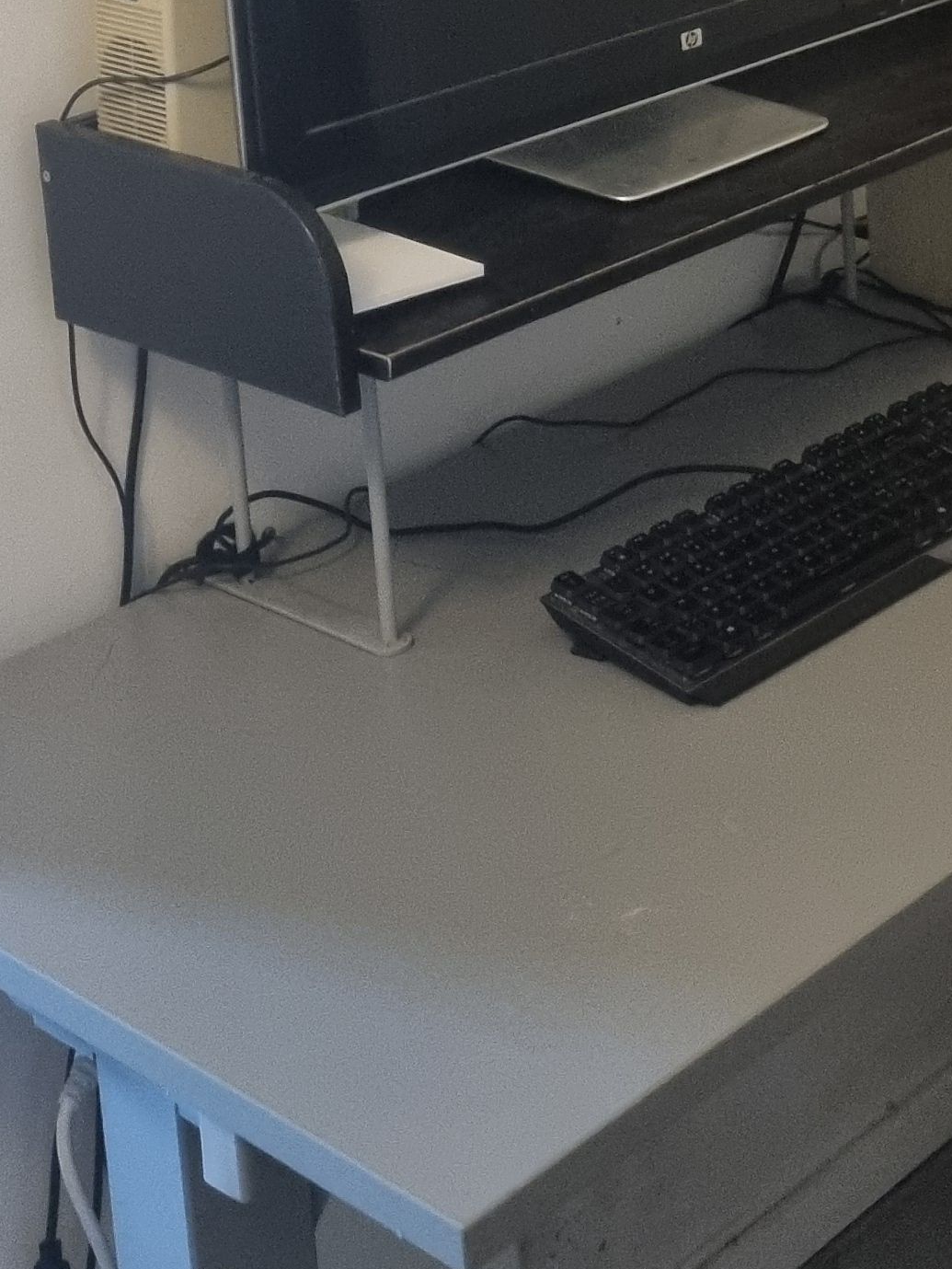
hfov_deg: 18.8
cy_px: -256
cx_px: 979
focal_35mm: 76
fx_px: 2786
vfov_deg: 23.4
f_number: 1.8
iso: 640
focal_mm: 5.4
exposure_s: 1/50
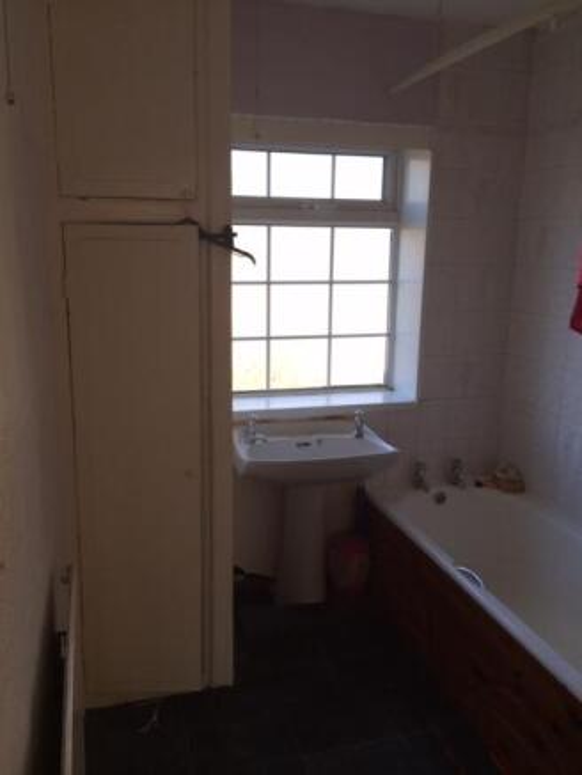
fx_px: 672
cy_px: 388
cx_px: 291
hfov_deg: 46.8
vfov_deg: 60.0
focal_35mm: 30
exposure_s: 1/120
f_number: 2.2
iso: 40
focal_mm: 4.12
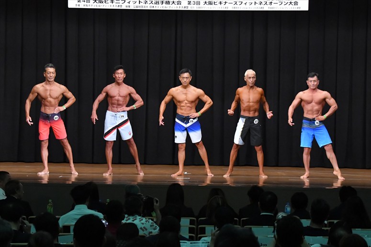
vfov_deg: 11.7
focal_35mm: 117
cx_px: 186
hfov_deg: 17.5
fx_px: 1205
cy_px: 124
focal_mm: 78
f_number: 5.6
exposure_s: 1/400
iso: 8000
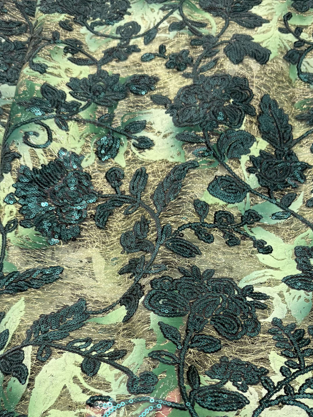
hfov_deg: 30.2
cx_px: 190
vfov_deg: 38.0
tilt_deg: -61.2
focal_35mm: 48
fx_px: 579
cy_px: 341
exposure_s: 1/121
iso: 200
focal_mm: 6.76
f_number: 1.78
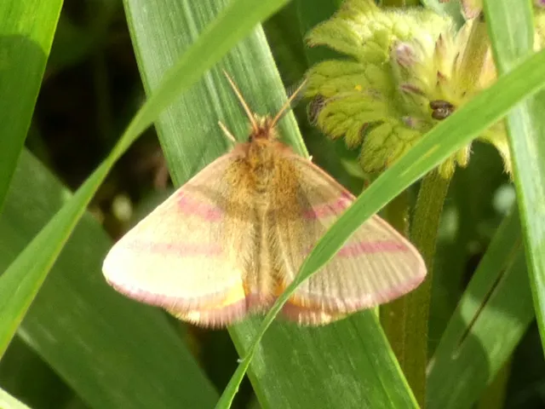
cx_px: 272
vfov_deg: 10.3
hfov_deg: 13.7
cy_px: 204
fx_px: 2267
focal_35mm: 144
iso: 125
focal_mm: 25.8
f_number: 5.3
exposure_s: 1/80
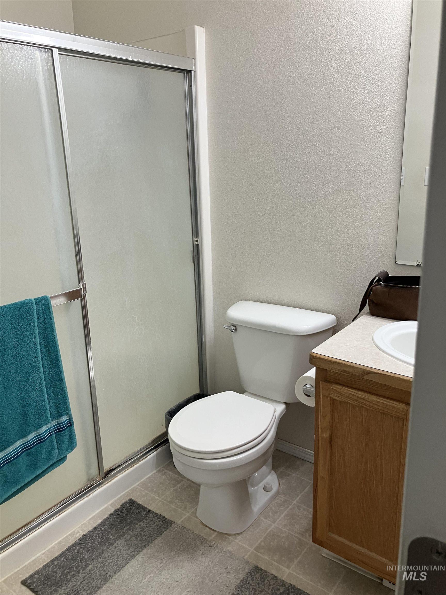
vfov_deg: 63.4
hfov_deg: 49.7
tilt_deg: -15.9
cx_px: 223
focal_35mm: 28
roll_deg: +2.5
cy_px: 298
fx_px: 481
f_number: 1.8
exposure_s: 1/60
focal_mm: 3.99
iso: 50
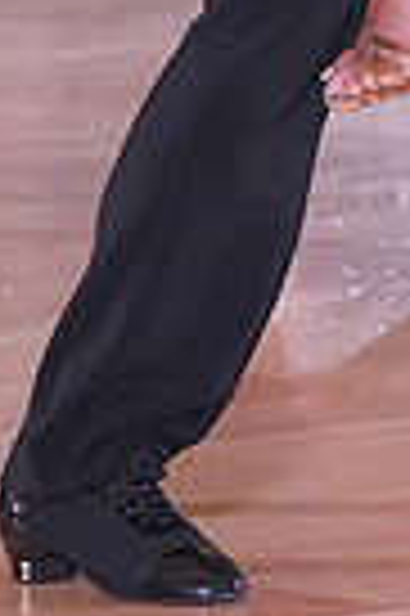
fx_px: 6833
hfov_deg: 3.4
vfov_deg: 5.1
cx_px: 565
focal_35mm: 399
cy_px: -337
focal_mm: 94
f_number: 4.5
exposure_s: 1/250
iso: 3200
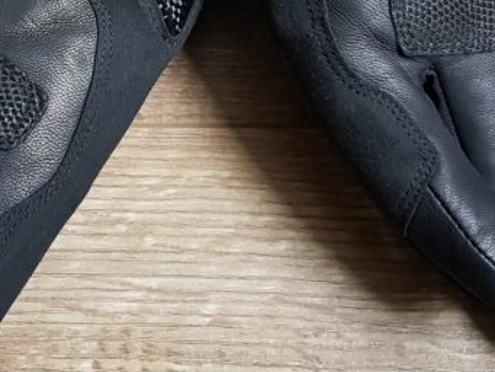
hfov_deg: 24.8
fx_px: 1116
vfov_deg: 18.2
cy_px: -46
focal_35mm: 78
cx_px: 147
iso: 200
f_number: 1.7
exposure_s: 1/15
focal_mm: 4.2
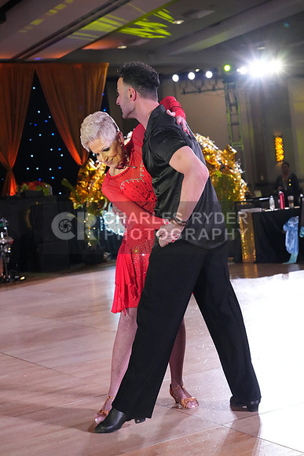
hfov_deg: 23.0
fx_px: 747
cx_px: 152
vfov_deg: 33.9
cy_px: 228
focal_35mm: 59
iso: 8000
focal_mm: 59
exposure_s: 1/400
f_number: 5.6
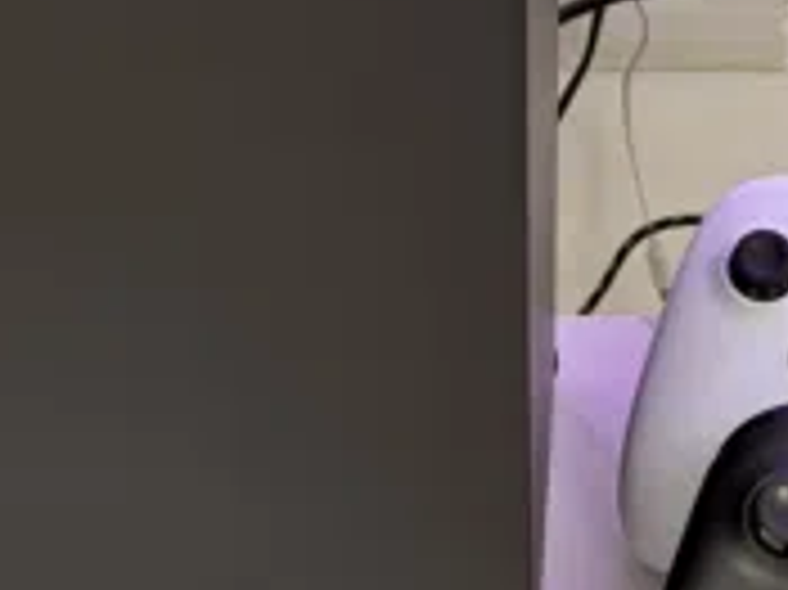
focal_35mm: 88
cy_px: 216
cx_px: 630
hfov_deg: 22.0
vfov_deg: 16.7
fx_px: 2002
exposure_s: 1/50
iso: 320
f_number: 1.78
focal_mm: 6.76
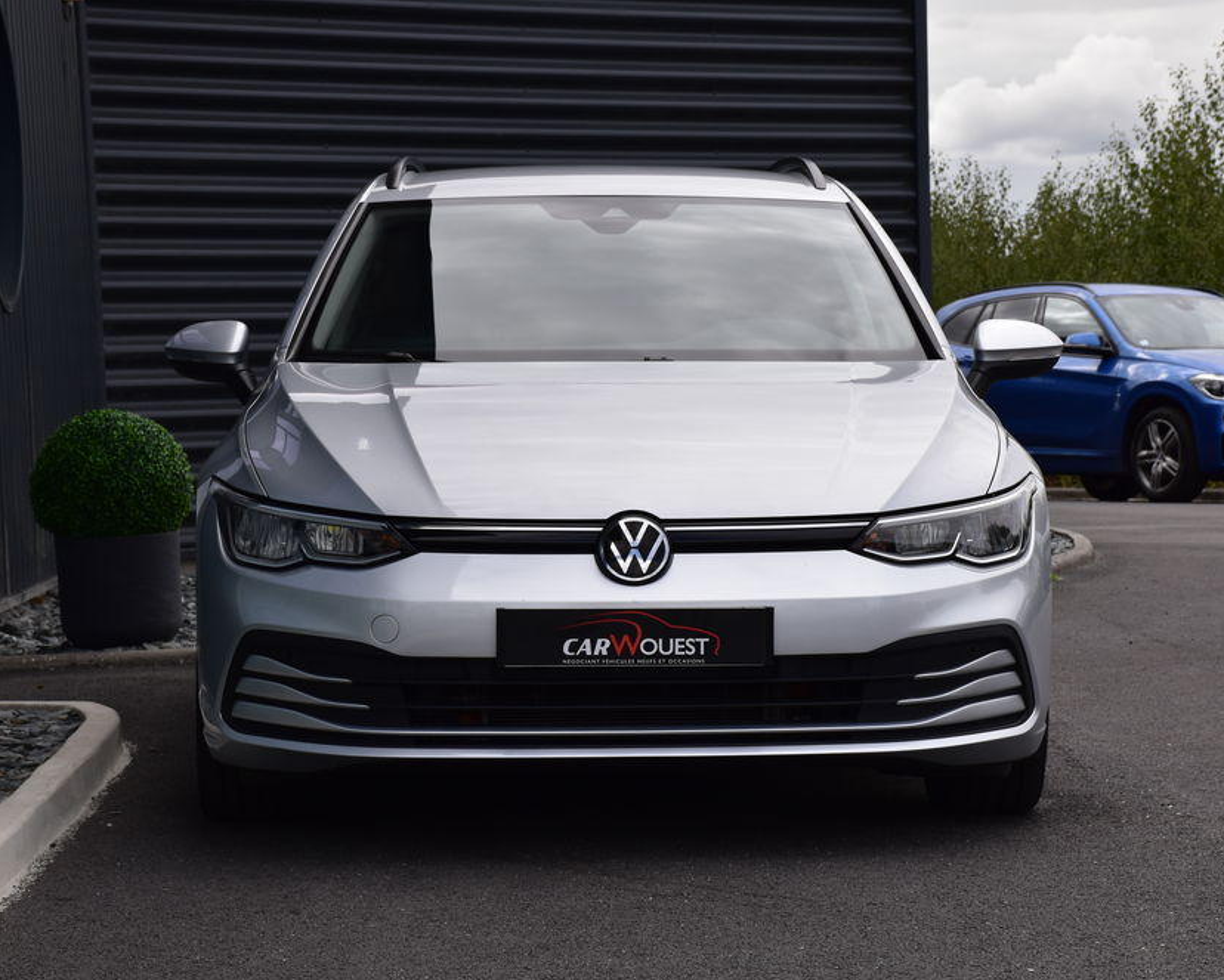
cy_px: 491
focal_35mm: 102
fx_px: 3696
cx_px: 689
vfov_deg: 15.1
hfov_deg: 18.8
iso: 400
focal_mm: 60
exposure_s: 1/320
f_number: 11
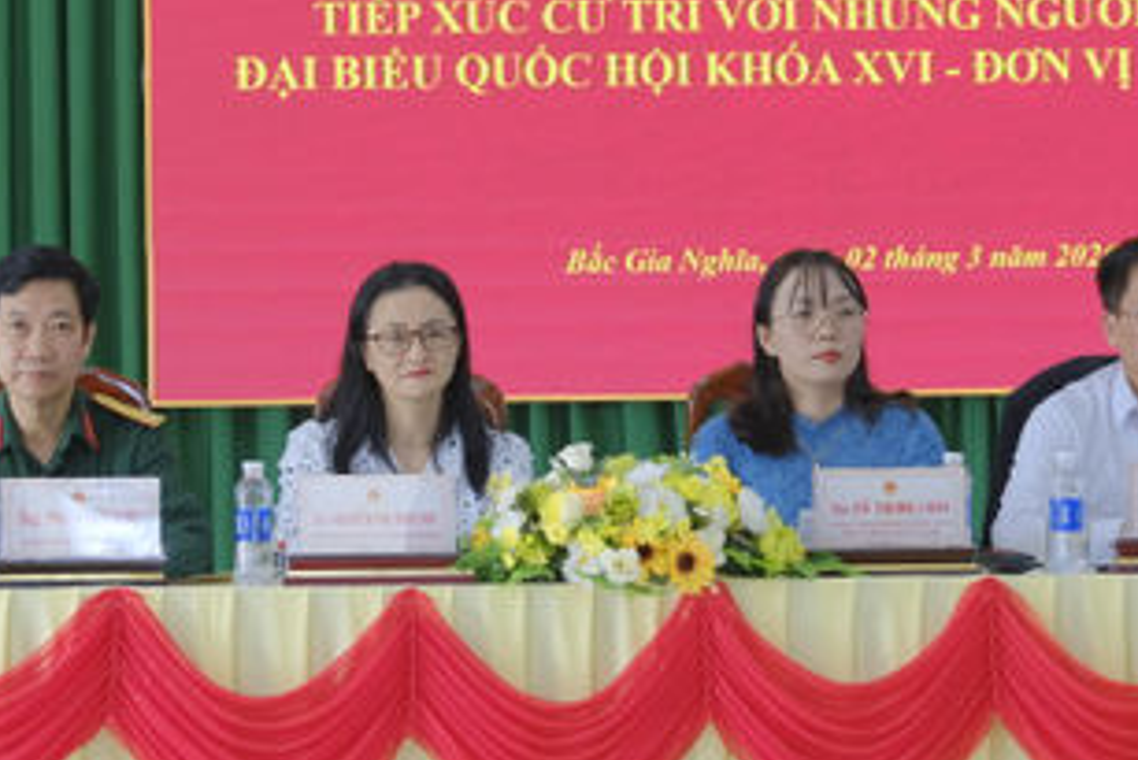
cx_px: 478
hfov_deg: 16.6
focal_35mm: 123
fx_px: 3890
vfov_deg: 11.1
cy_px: 211
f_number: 4
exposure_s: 1/140
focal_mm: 46.6
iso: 1250
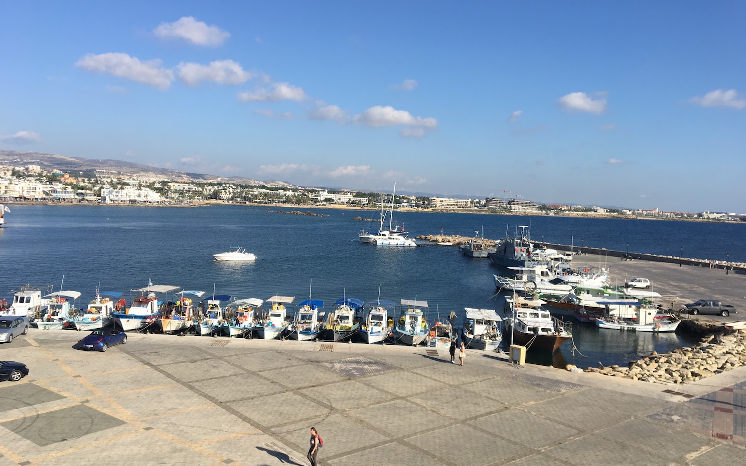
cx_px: 373
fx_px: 630
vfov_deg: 40.6
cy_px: 240
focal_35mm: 31
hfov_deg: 61.2
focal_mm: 4.15
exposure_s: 1/1923
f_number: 2.2
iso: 25
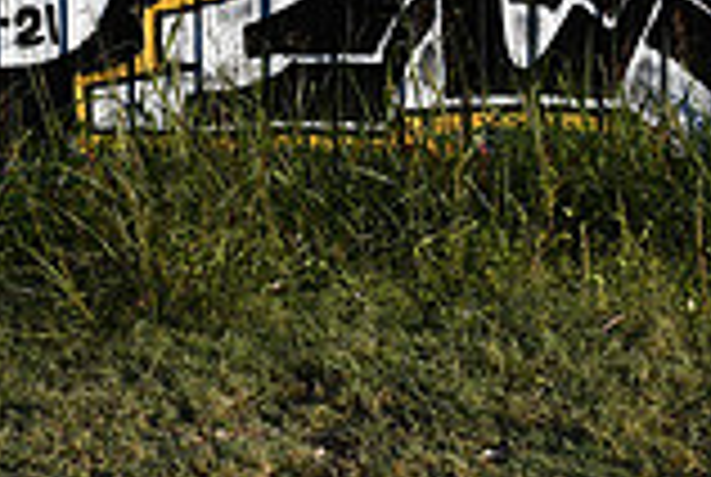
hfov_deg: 15.5
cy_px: -227
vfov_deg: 10.1
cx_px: 396
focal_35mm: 132
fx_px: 2612
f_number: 9
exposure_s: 1/320
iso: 100
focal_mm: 24
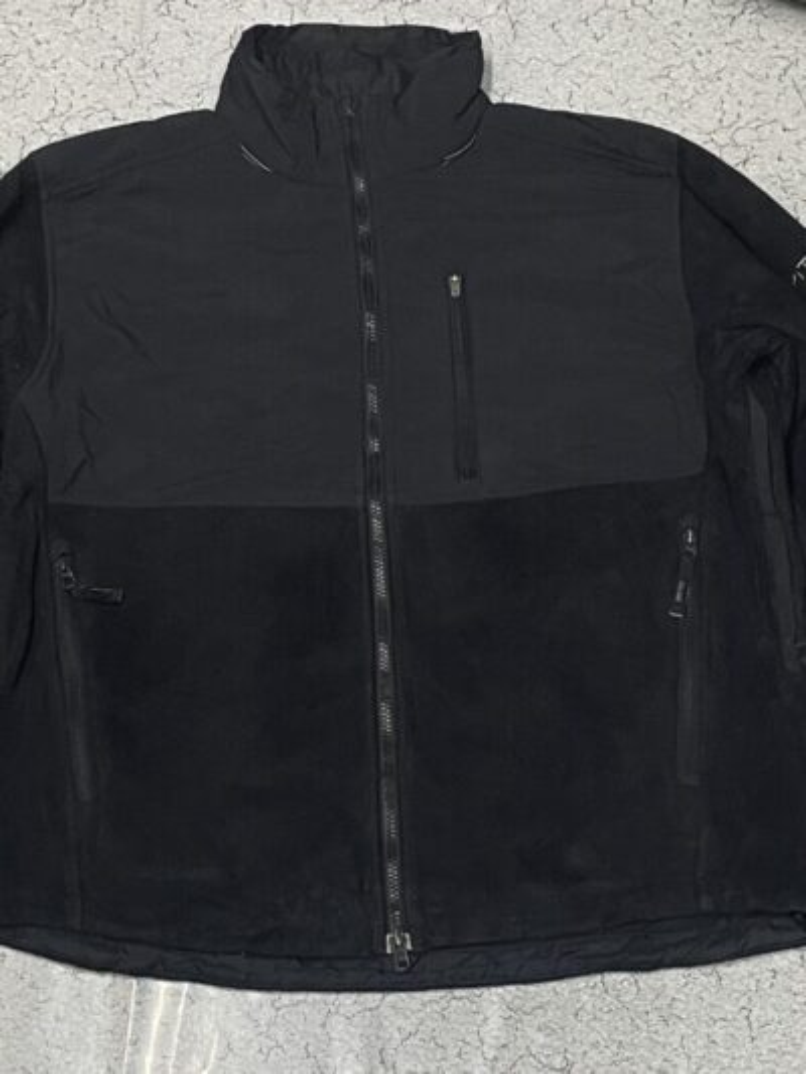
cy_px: 537
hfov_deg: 53.1
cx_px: 403
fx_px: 807
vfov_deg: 67.3
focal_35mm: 26
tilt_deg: -68.9
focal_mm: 4.2
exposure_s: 1/50
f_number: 1.6
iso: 250
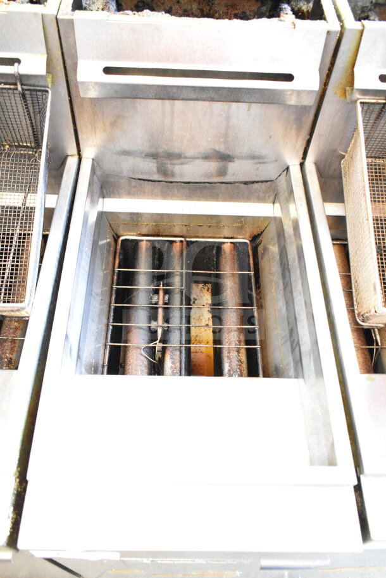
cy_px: 289
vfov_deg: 61.9
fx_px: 482
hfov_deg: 43.6
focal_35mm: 30
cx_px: 193
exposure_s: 1/30
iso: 3600
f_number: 3.8
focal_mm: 20
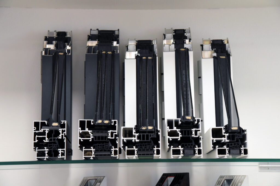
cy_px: 93
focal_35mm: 82
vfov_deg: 16.7
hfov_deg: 24.8
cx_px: 140
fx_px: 638
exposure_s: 1/80
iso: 3600
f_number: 7.1
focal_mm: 82
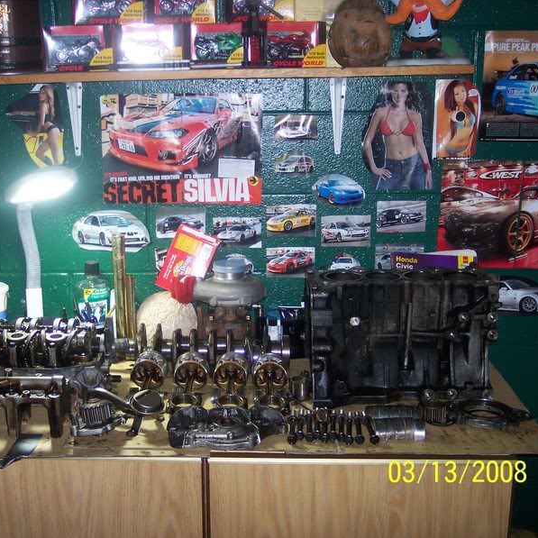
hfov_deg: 37.3
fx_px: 791
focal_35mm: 45
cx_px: 203
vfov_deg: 37.6
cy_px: 269
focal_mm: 8
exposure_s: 1/30
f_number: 2.8
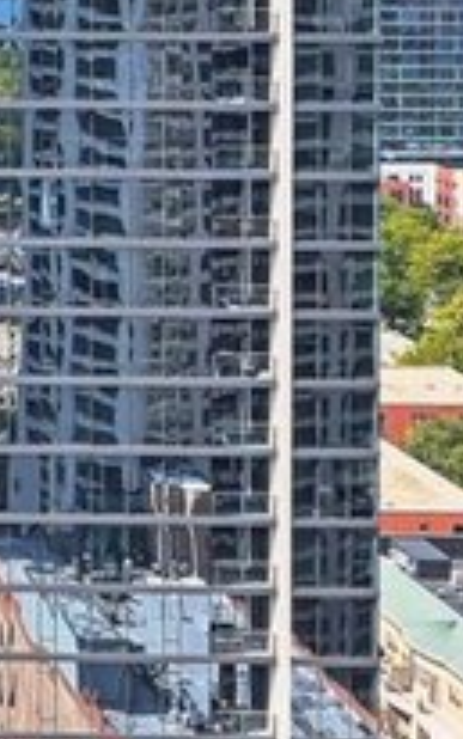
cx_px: -678
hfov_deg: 10.1
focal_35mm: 112
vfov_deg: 17.4
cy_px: -222
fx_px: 2258
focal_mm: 14
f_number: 8
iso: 800
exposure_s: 1/640
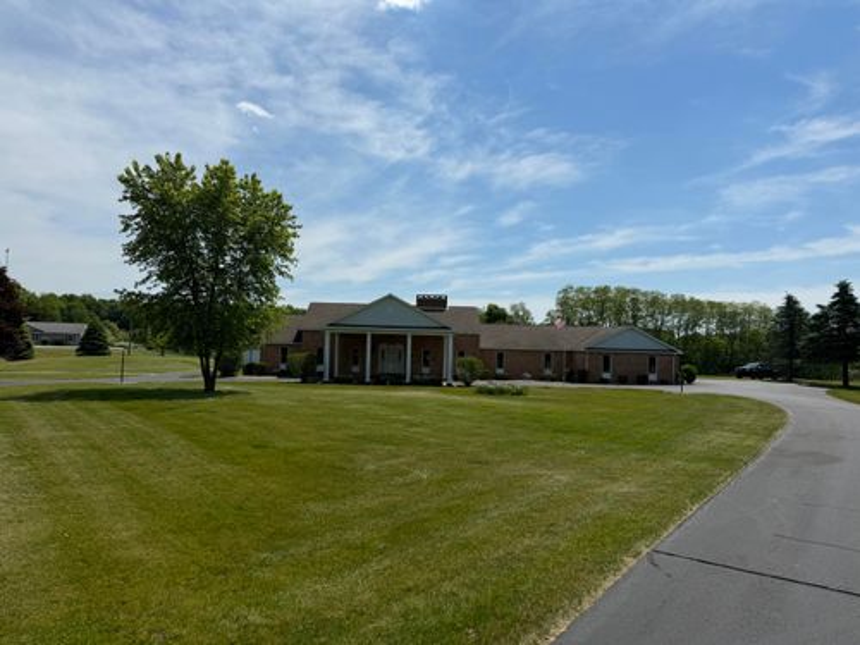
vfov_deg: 56.8
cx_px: 430
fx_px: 596
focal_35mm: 24
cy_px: 322
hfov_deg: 71.6
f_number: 1.78
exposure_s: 1/9091
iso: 80
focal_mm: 6.76
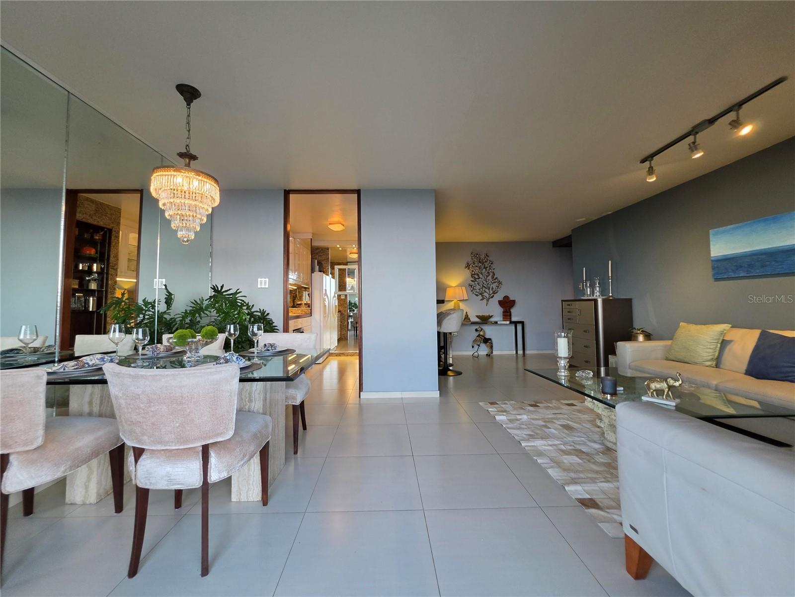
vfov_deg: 89.9
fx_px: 299
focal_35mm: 13
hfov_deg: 106.2
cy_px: 298
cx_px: 398
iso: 200
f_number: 1.9
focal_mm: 2.2
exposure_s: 1/120
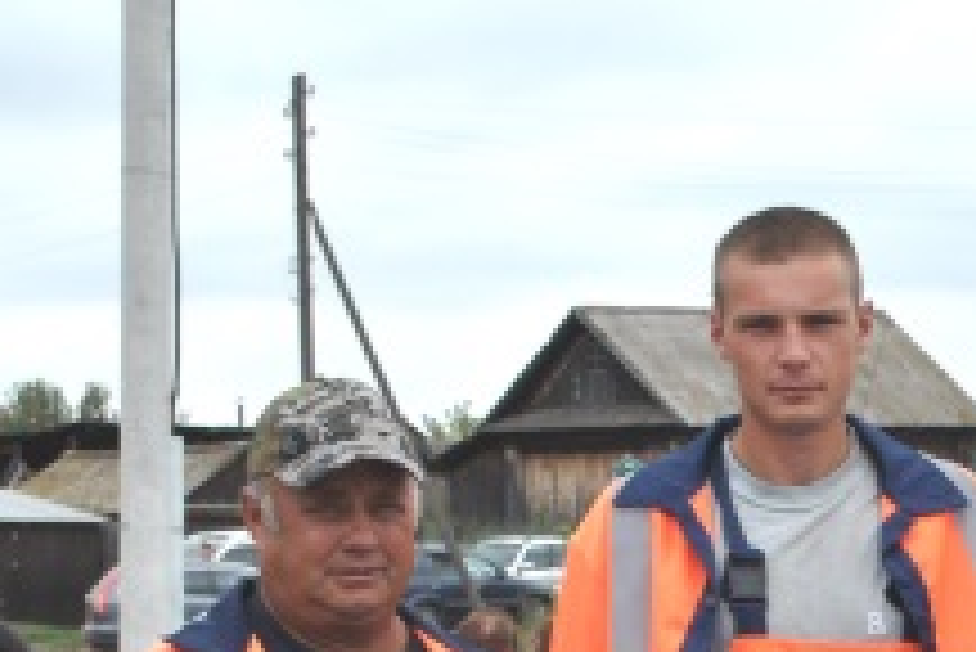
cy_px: 1023
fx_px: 4848
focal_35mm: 179
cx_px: 1124
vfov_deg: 7.5
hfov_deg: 11.3
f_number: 7.1
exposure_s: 1/200
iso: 100
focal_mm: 35
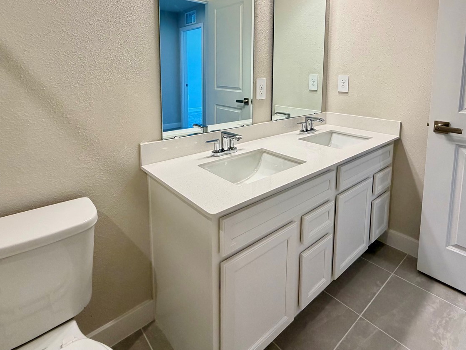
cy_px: 104
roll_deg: +0.3
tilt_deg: -7.2
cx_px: 240
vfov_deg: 63.5
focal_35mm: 20
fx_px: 269
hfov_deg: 81.7
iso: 250
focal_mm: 2.22
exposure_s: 1/120
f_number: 2.2
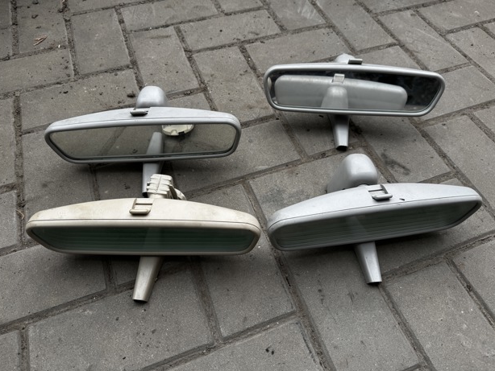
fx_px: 358
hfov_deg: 69.4
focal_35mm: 25
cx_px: 249
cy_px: 180
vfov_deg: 54.9
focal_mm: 6.76
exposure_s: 1/1059
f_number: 1.78
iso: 80
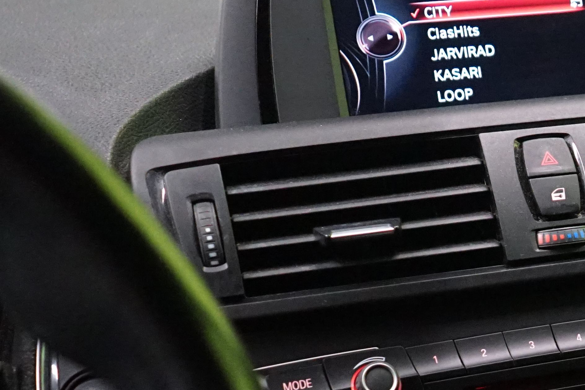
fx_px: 1446
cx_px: 756
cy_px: 455
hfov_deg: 20.9
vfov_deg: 14.9
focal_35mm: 89
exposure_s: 1/80
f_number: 3.5
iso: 6400
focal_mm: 28
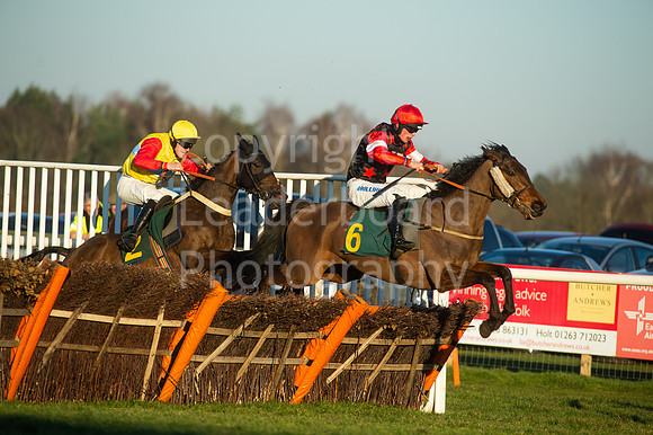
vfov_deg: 4.6
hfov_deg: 6.9
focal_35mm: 300
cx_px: 326
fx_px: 5438
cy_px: 218
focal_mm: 300
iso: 800
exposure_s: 1/4000
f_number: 6.3
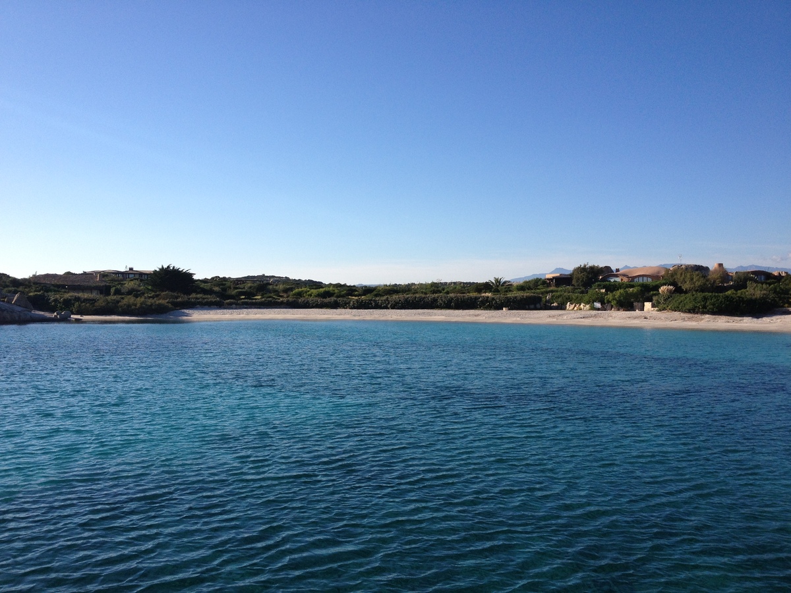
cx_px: 396
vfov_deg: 40.7
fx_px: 800
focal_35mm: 35
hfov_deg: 52.6
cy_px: 296
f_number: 2.4
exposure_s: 1/1842
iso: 64
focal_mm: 4.28
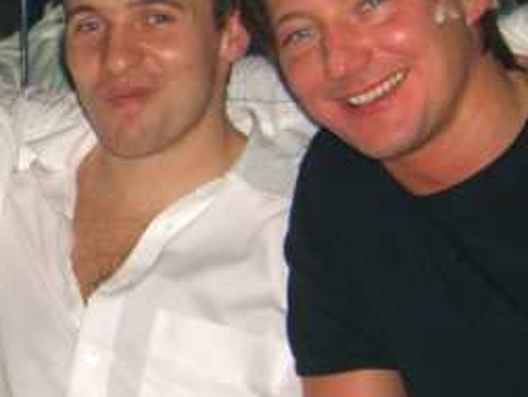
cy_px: 290
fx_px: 1831
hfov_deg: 15.6
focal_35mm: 120
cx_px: -154
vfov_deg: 12.3
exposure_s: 1/60
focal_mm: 7.9
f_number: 2.8
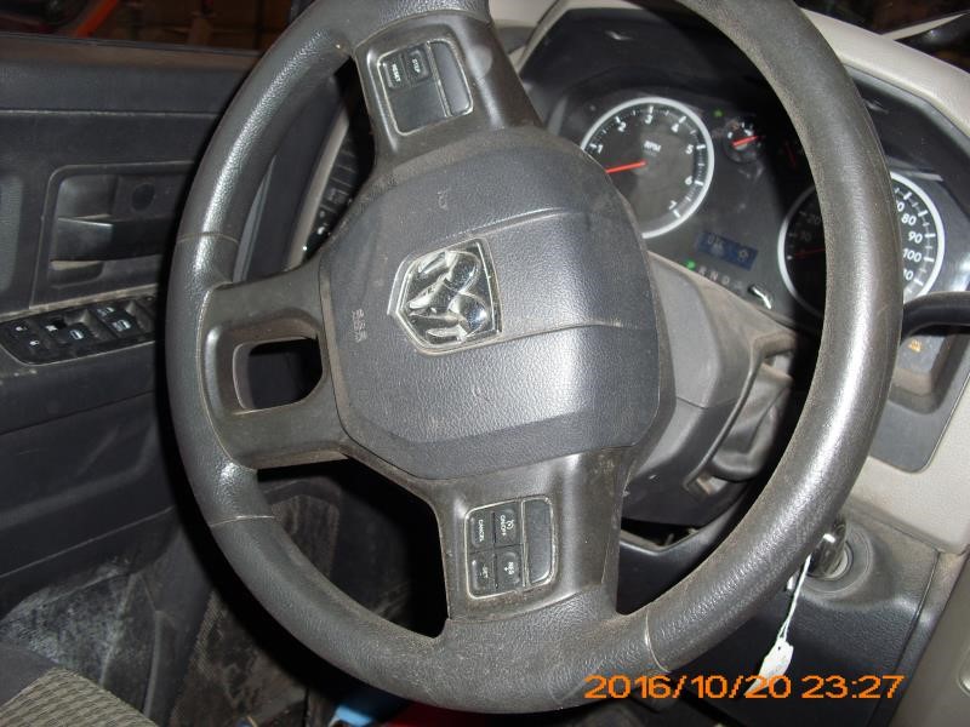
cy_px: 364
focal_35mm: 36
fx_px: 1009
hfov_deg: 51.4
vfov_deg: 39.7
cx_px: 485
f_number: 3.1
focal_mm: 6.3
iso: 100
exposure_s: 1/60
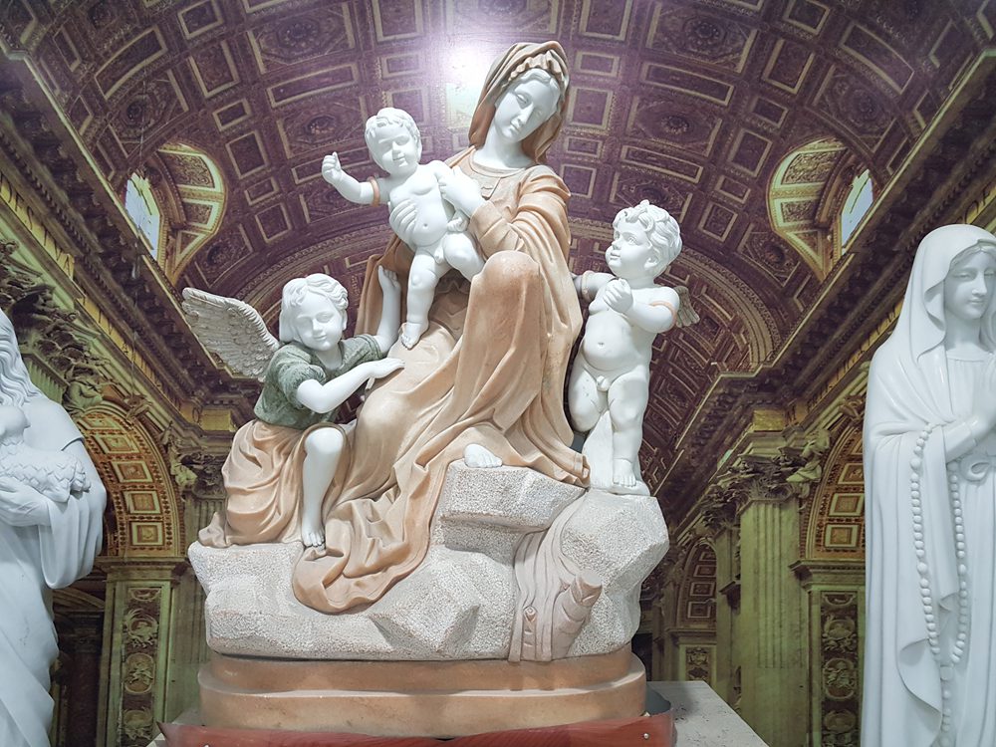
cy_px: 374
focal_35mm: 26
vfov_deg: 53.1
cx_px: 498
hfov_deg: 67.3
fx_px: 748
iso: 160
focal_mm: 4.2
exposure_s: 1/33
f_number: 1.7
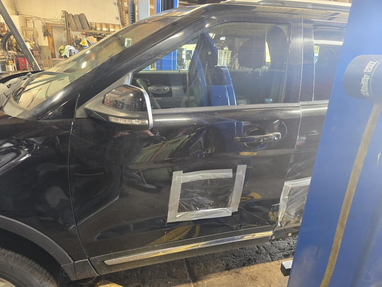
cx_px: 191
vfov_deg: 58.9
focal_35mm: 23
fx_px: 254
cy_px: 144
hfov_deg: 73.9
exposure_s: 1/60
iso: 640
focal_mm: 6.3
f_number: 1.7
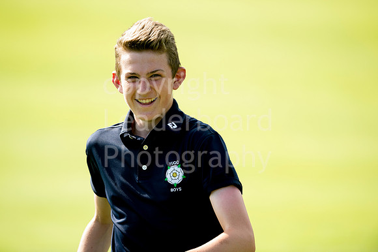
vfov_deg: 2.7
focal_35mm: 500
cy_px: 126
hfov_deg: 4.1
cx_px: 189
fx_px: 5247
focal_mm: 500
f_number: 5.6
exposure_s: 1/1600
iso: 1250
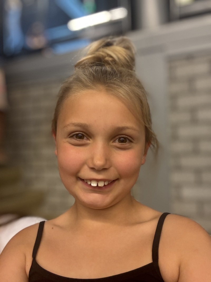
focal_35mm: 30
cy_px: 141
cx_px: 106
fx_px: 244
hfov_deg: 46.8
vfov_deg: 60.0
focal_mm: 2.69
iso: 200
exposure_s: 1/50
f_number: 1.9
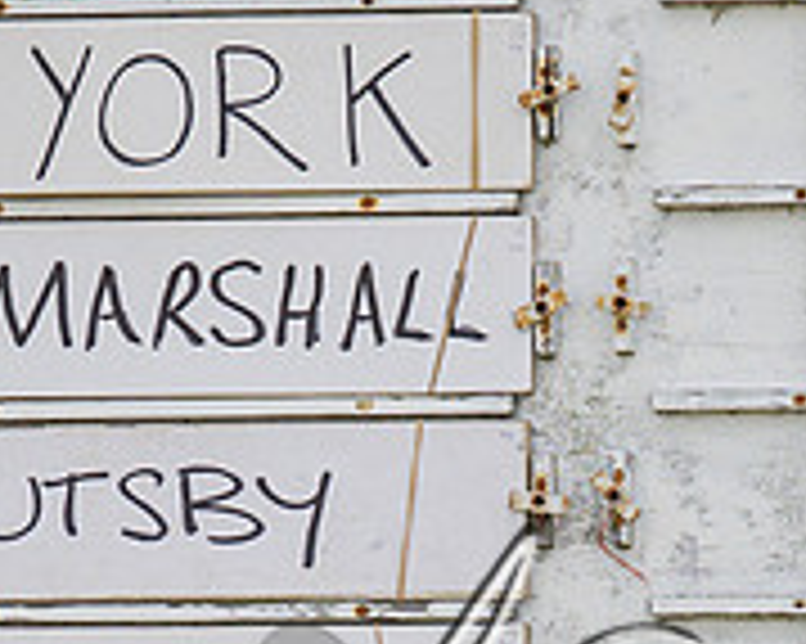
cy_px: 493
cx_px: 367
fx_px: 18787
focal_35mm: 788
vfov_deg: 2.0
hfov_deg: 2.5
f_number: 4.5
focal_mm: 135
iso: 200
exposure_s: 1/1600
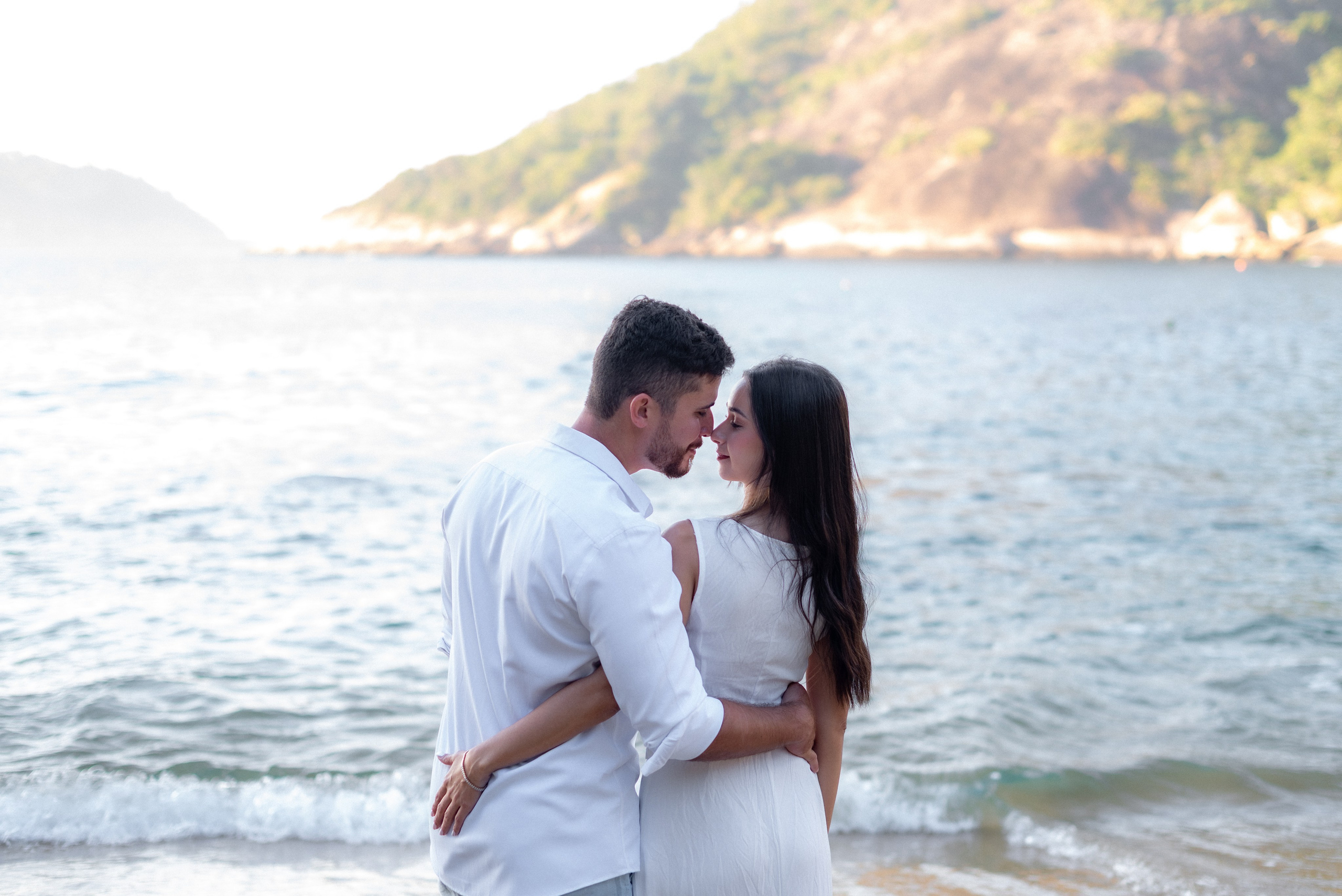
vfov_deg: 24.7
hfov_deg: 36.4
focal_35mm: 55
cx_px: 723
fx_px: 2042
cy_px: 423
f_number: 2.2
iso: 64
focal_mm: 50
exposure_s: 1/160
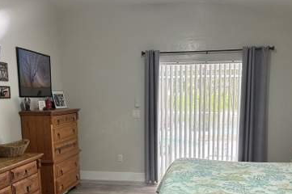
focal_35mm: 36
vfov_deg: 36.2
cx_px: 147
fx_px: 292
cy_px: 137
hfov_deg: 53.2
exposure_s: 1/79
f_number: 1.6
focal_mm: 5.96
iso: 125
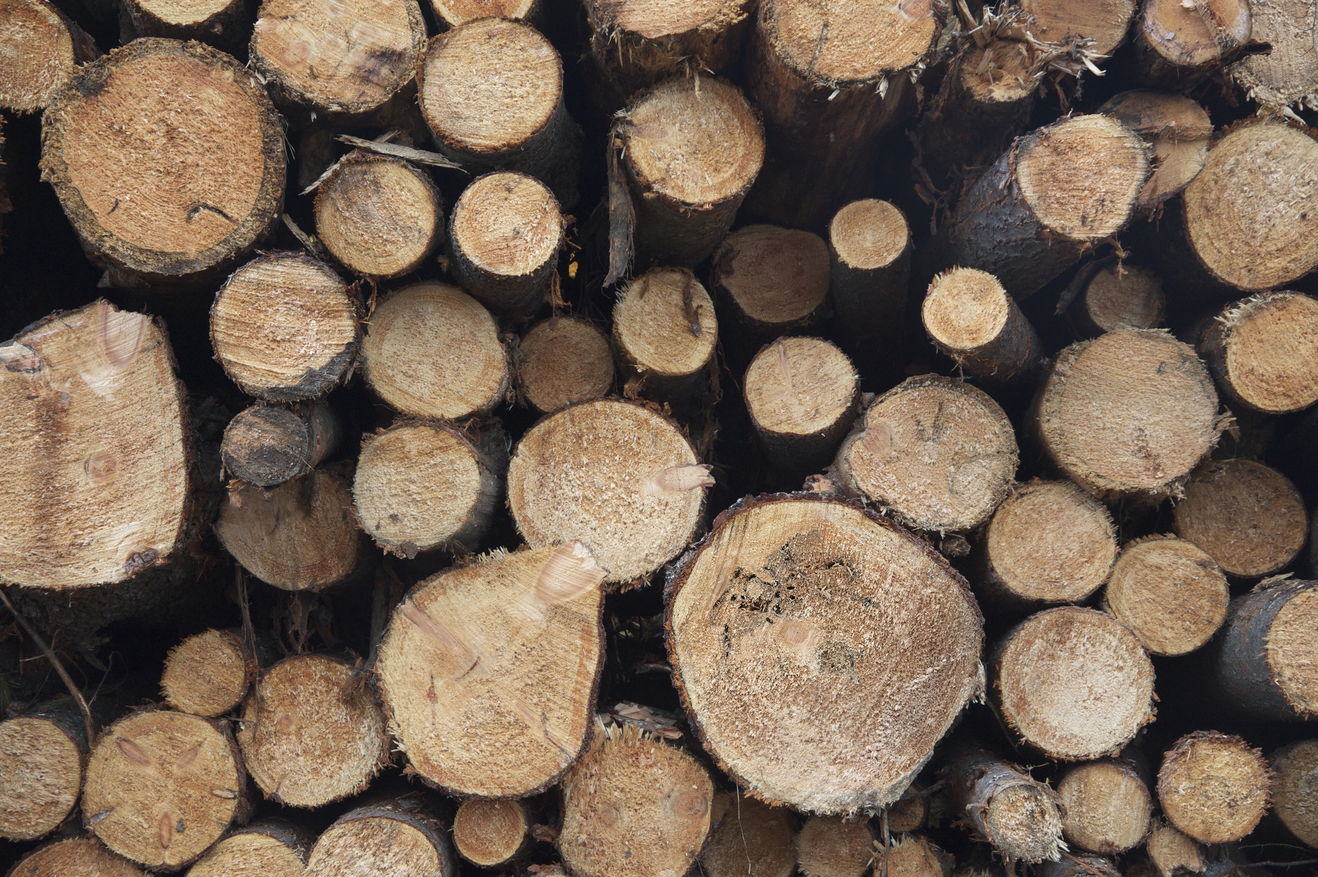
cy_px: 438
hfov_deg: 34.5
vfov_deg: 23.4
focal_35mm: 58
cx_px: 659
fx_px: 2122
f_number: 9
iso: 1600
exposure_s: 1/25
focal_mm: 58
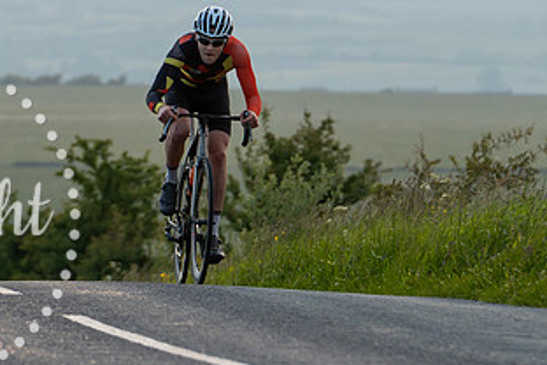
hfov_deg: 5.2
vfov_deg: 3.4
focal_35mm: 399
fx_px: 6062
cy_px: -13
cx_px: 220
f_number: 4.5
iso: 400
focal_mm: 152
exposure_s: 1/1250
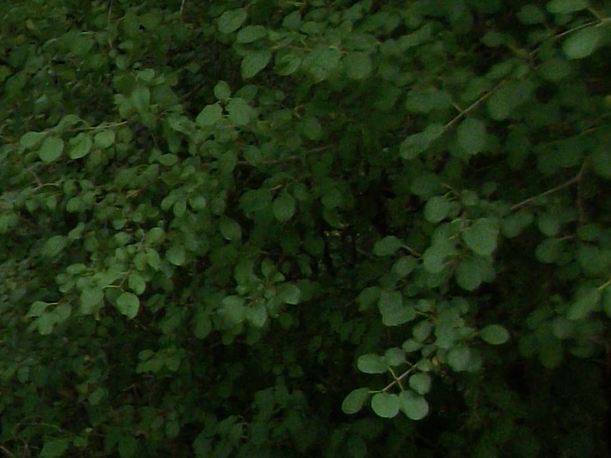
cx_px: -907
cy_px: 583
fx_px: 2841
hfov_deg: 10.4
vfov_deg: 9.1
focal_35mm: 161
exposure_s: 1/200
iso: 80
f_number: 2.9
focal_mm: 5.7
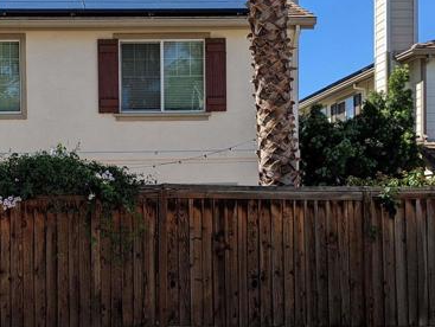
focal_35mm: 67
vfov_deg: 21.8
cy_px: 234
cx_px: 85
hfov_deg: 28.3
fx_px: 843
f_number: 1.85
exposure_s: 1/1595
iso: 44
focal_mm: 6.81
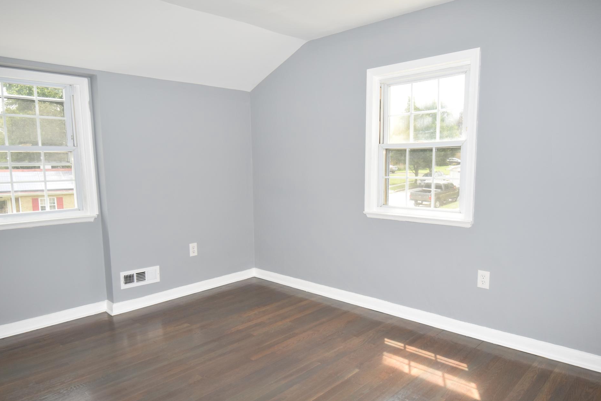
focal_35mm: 23
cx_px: 296
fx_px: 384
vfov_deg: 55.1
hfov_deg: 76.1
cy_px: 213
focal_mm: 14
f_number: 5
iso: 280
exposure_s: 1/200
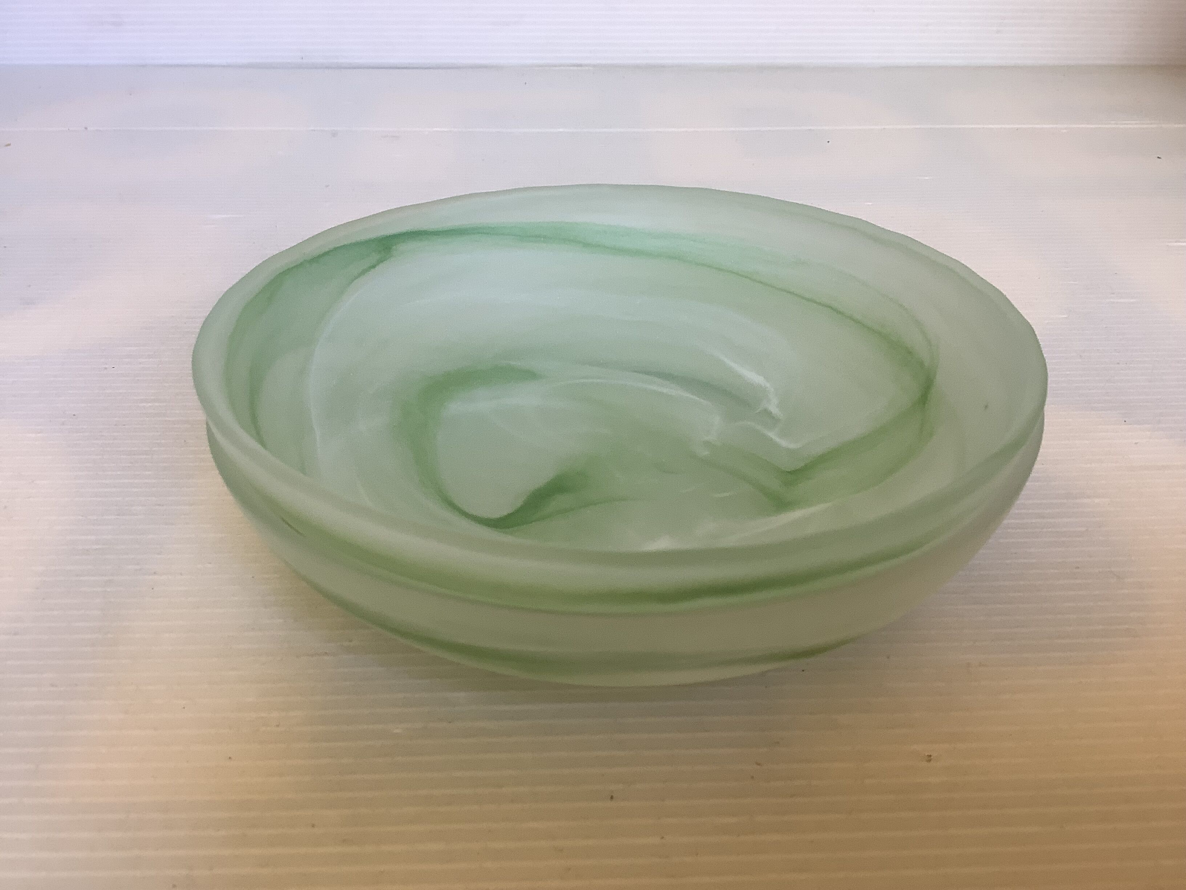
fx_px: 1062
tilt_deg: -31.6
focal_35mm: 31
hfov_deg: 58.4
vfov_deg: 45.4
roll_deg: +0.0
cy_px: 445
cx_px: 593
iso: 50
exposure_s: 1/50
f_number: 2.4
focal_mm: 3.3
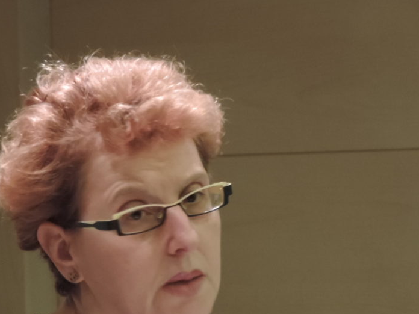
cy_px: 226
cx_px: 161
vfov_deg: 2.9
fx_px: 6234
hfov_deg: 3.8
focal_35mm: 515
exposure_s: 1/20
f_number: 4.8
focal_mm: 62.4
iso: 800
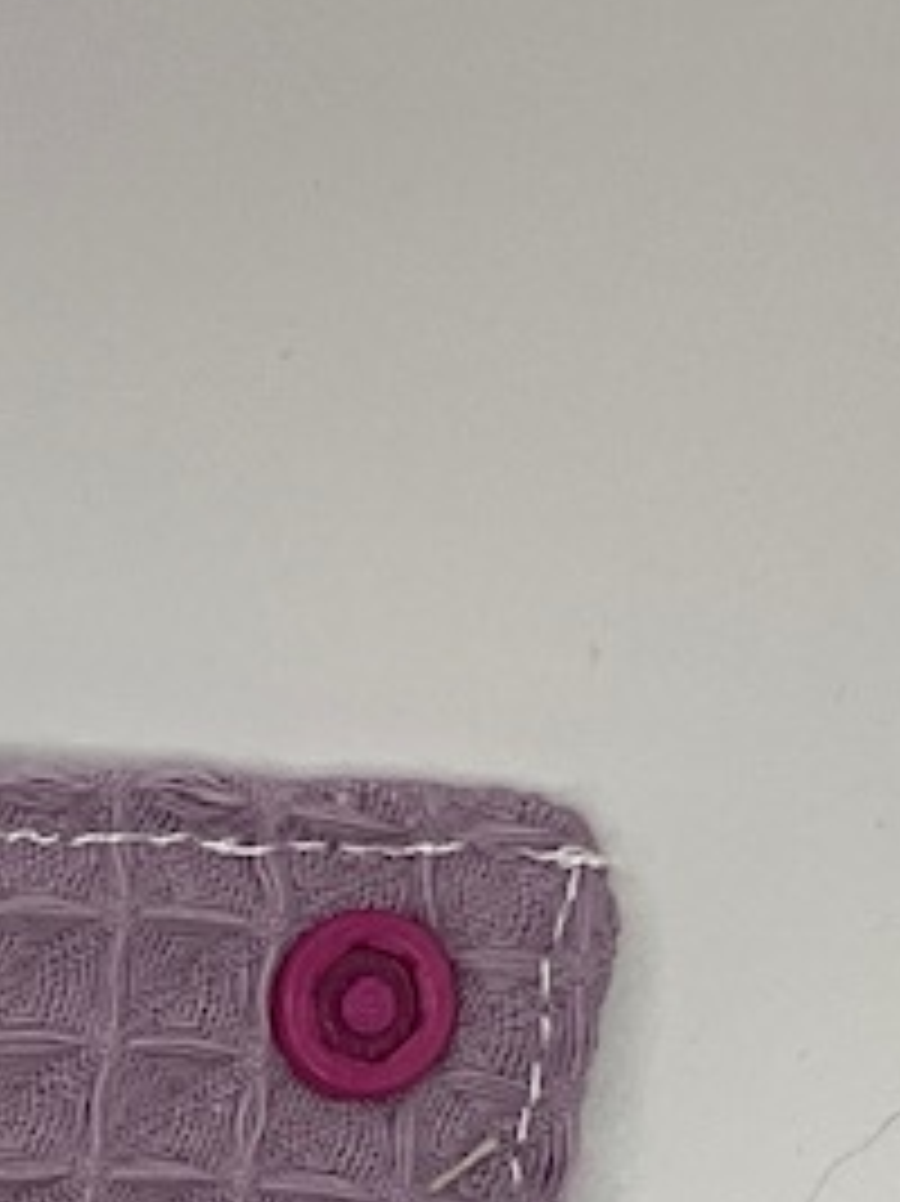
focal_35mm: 139
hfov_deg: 10.2
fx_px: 4822
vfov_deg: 12.8
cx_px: -540
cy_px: 2233
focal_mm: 3
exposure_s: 1/380
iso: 25
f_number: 1.8
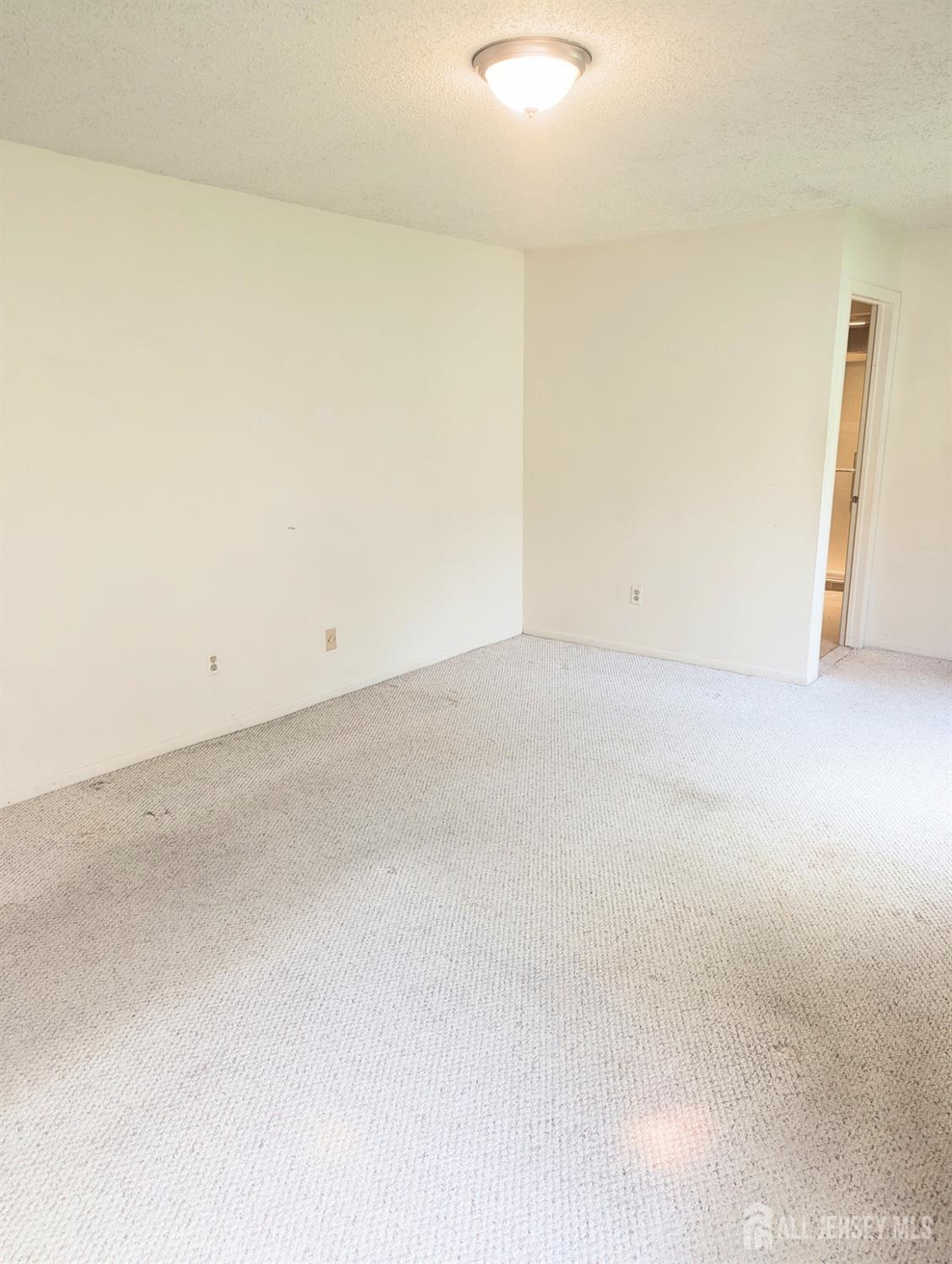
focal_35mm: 24
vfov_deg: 71.5
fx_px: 878
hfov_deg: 56.9
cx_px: 476
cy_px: 632
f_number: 1.85
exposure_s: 1/120
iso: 98
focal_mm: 6.81
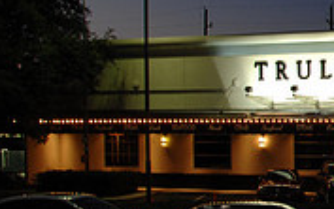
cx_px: 538
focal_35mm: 70
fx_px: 638
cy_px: 40
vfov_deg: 18.5
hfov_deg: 22.4
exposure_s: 1/4
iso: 200
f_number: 5.6
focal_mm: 14
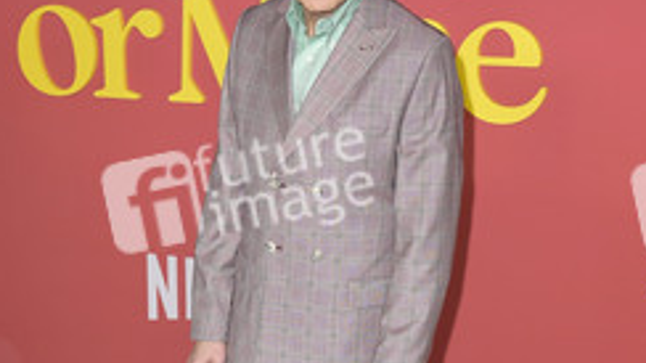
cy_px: 323
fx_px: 1472
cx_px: 316
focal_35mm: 86
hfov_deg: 24.7
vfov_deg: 13.9
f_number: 6.3
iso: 400
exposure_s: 1/250
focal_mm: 50
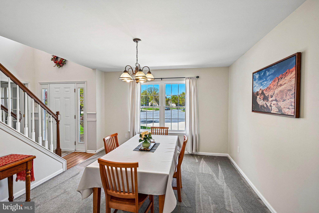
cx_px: 160
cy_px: 106
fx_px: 142
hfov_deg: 96.7
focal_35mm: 16
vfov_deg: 73.7
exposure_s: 1/125
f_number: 8
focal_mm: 16
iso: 800
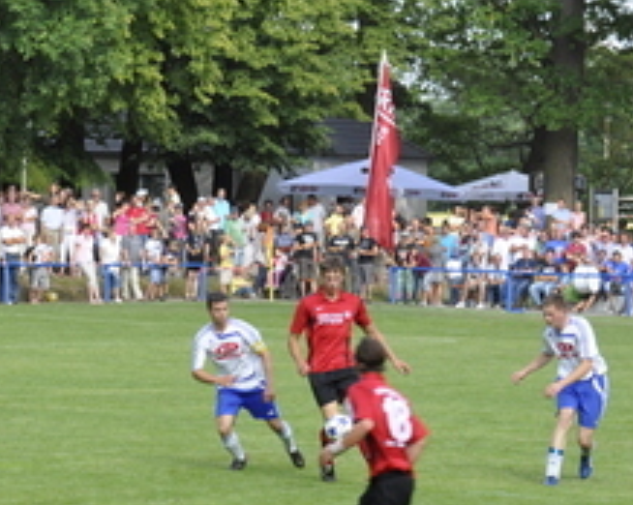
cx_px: 221
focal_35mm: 226
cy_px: 302
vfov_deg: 6.8
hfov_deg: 8.6
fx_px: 4230
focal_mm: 70
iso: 200
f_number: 6.3
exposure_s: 1/160
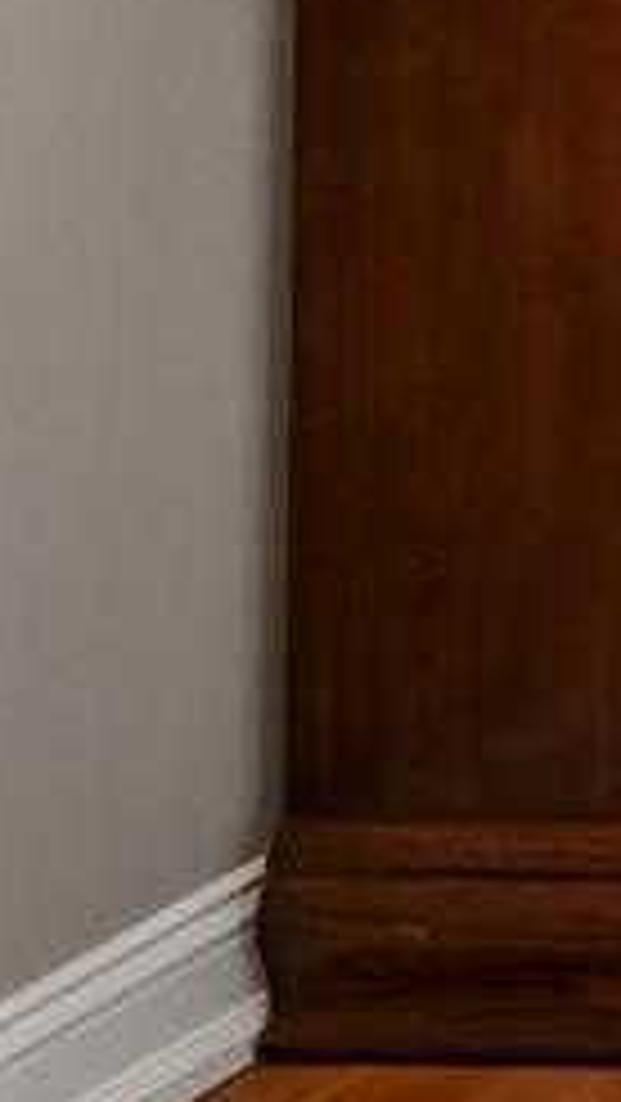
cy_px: -1064
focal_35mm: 140
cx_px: 3650
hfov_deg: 5.2
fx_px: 4094
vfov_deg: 13.3
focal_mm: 16
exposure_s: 1/40
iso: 800
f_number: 8
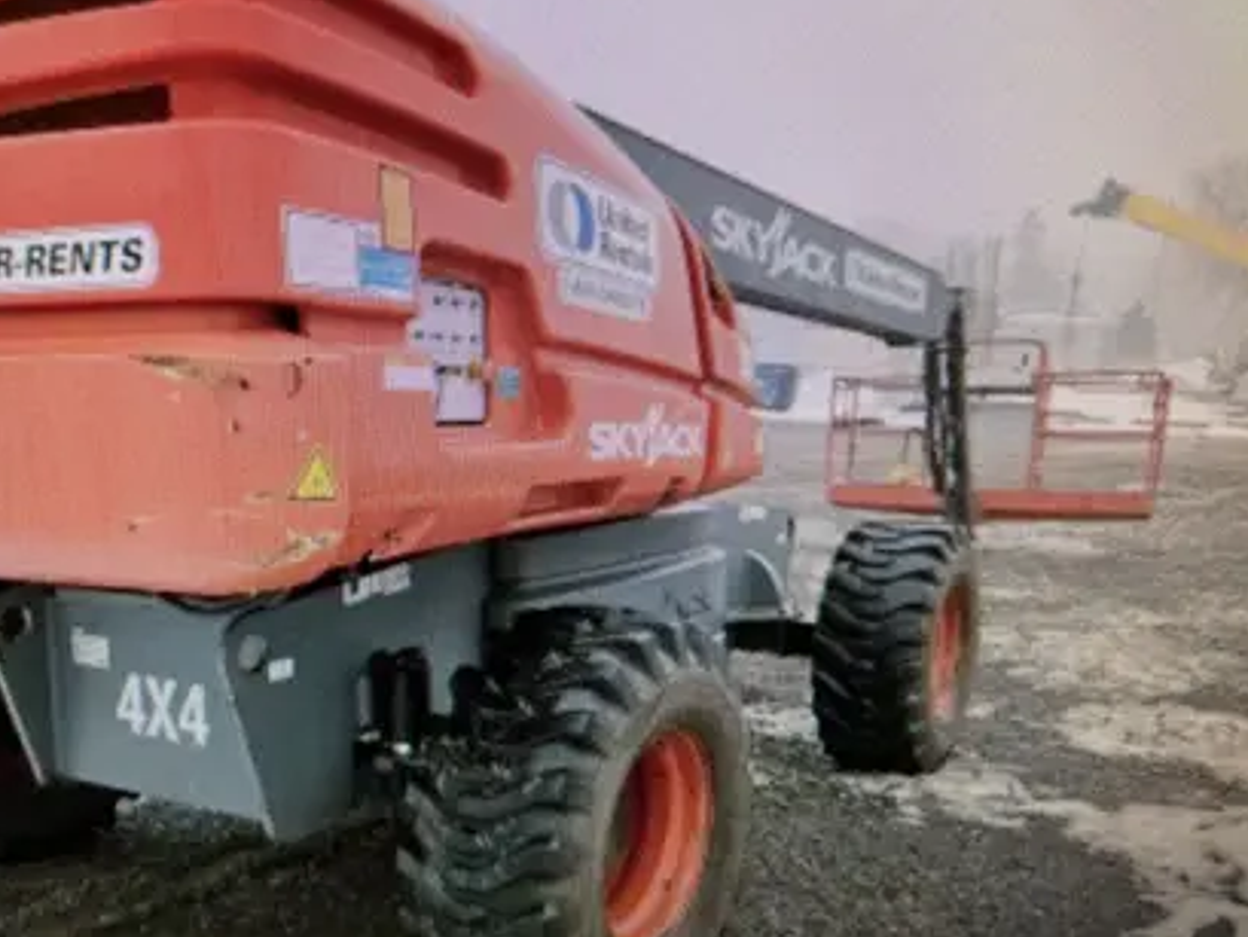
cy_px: 362
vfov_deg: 40.5
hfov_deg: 51.8
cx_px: 430
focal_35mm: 35
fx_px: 1262
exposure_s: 1/60
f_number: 1.6
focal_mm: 4.2
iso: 200
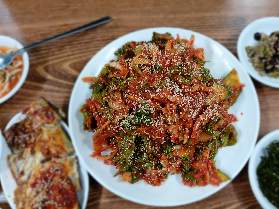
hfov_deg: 59.7
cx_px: 160
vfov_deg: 46.8
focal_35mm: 30
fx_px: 242
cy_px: 113
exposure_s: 1/50
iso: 160
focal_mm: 4.58
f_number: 2
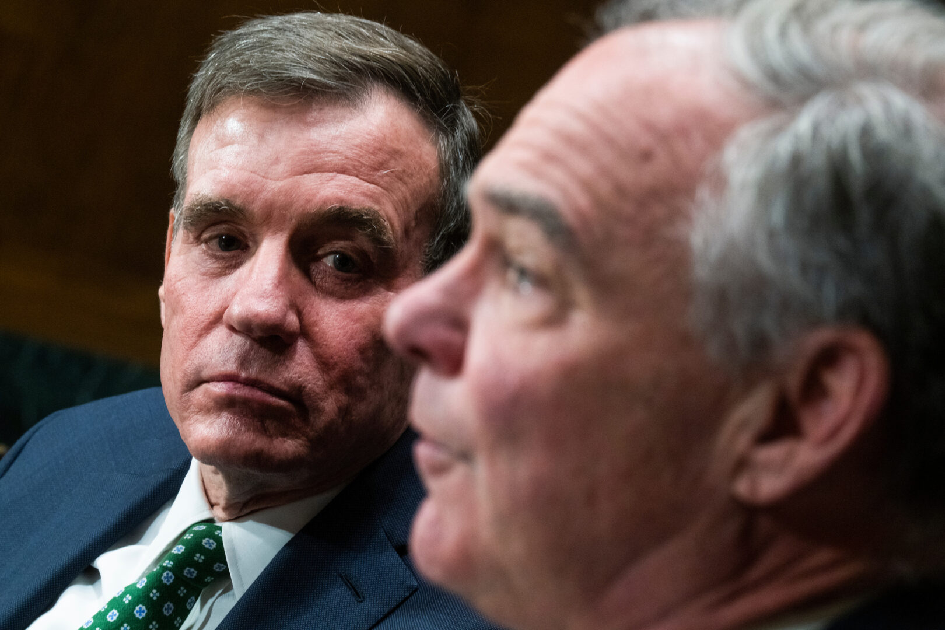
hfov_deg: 9.3
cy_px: 315
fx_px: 5801
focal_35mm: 221
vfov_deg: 6.2
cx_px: 472
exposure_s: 1/30
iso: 4000
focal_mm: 221
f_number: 14
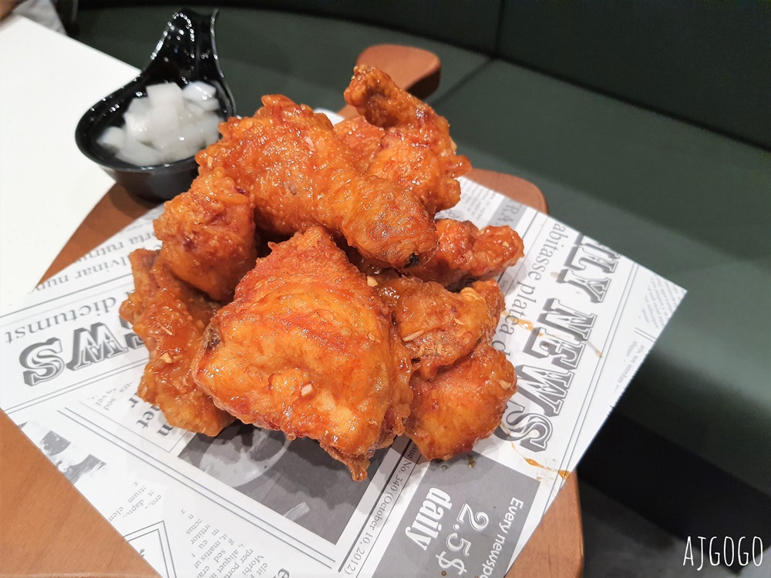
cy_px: 289
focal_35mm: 26
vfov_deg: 53.1
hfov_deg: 67.3
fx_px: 579
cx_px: 386
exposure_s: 1/120
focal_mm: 4.32
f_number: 1.7
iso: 200
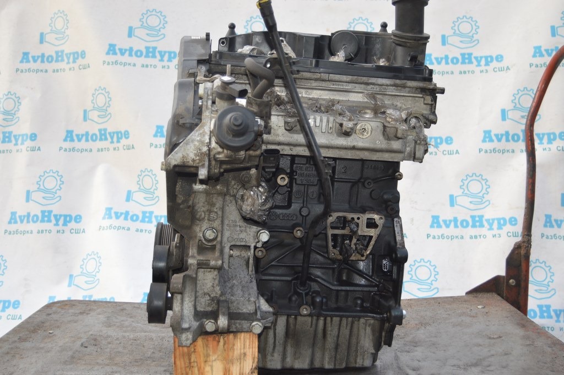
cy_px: 188
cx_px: 282
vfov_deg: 34.2
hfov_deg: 49.6
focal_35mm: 39
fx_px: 610
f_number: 4
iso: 220
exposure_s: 1/125
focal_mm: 26
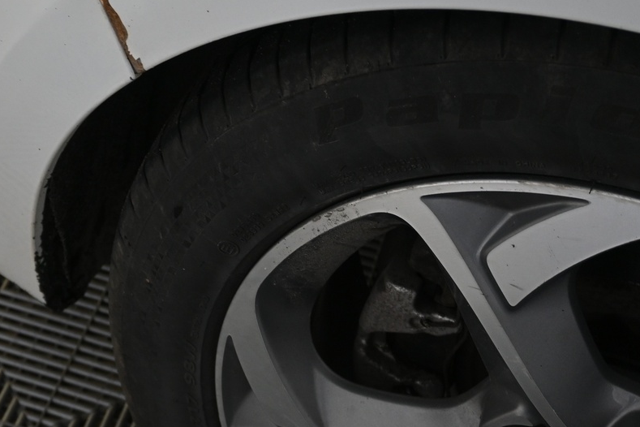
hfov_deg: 25.8
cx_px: 122
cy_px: 108
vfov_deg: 17.6
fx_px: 1369
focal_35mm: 77
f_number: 4.2
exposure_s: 1/40
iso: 400
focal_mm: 25
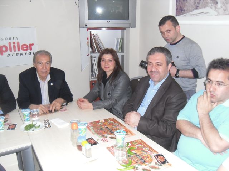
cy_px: 86
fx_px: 225
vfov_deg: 41.8
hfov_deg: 54.0
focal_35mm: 34
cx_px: 114
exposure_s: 1/45
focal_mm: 6
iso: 200
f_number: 2.8
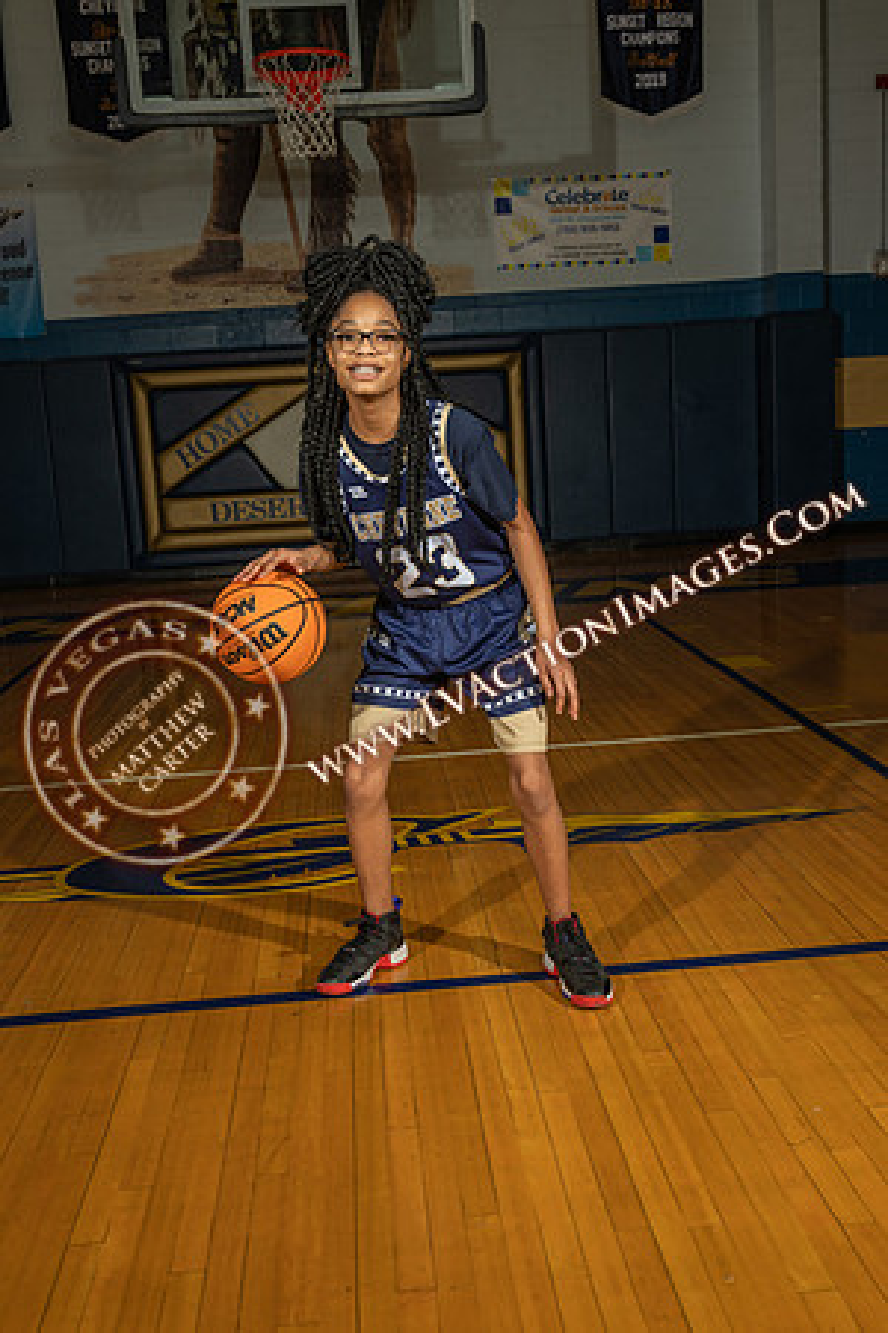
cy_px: 666
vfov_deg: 53.1
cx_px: 444
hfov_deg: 36.9
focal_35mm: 36
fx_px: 1332
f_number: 7.1
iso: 160
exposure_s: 1/200
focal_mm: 36
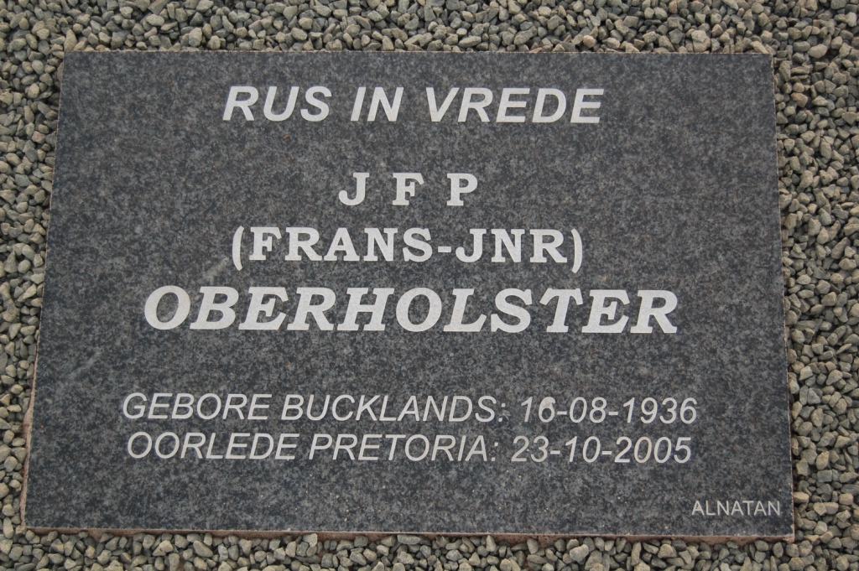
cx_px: 430
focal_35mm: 57
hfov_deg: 35.1
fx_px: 1359
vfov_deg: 23.7
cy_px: 286
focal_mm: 38
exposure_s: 1/30
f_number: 4.8
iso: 400
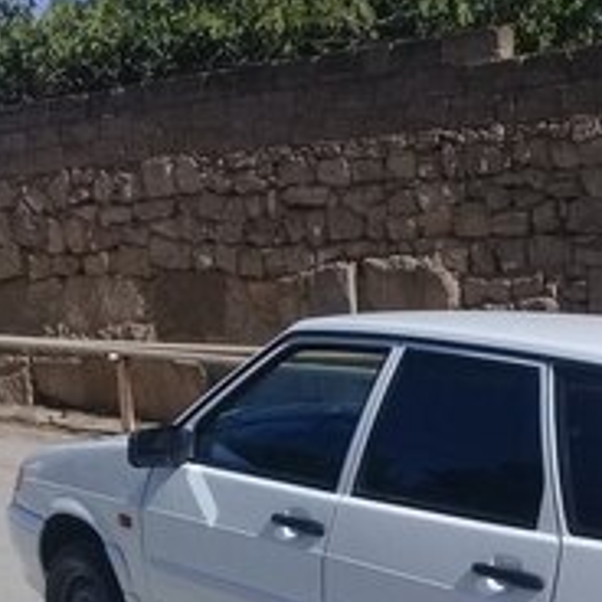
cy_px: 694
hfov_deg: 22.5
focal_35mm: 74
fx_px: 1456
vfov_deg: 21.9
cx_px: 592
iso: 50
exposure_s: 1/1835
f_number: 2.2
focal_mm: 3.3
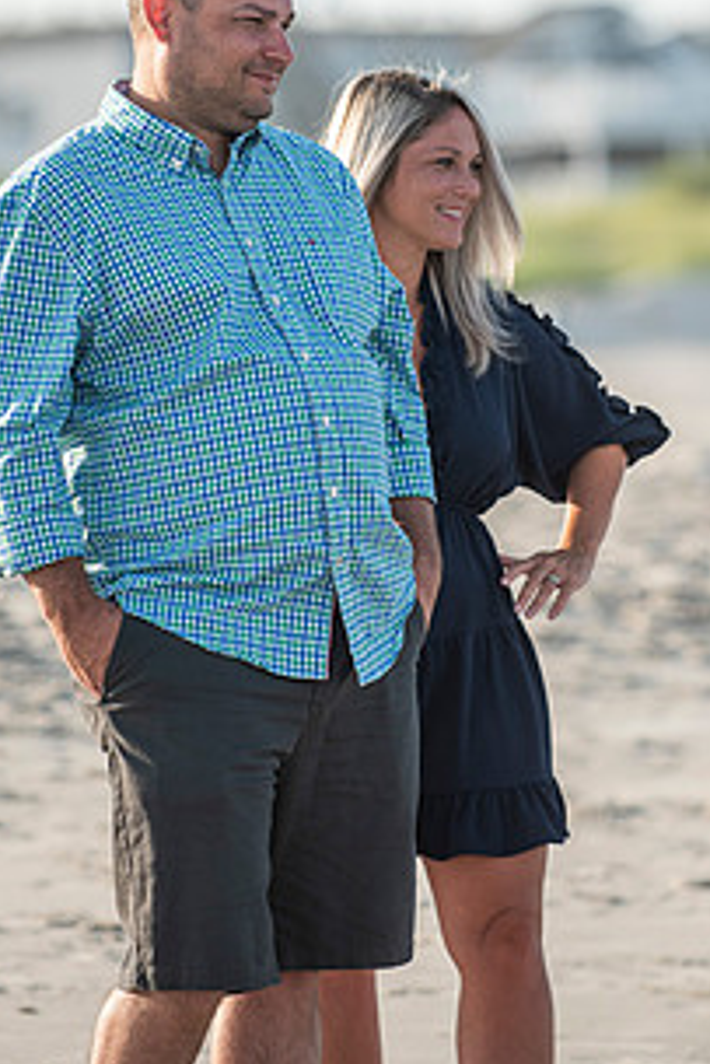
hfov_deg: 4.6
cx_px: 311
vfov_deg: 7.0
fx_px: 8746
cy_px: 406
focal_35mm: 296
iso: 250
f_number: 3.5
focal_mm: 200
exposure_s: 1/2000
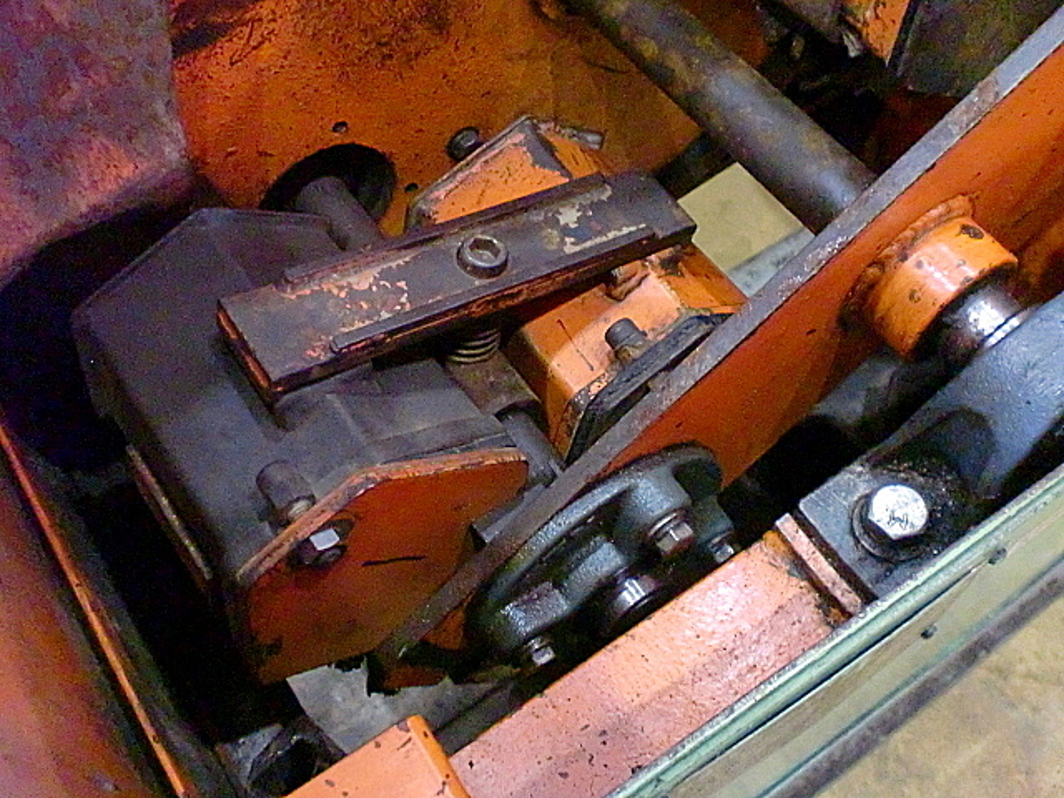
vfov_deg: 40.7
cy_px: 399
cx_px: 532
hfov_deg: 52.6
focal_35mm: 35
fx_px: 1076
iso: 1250
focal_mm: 6.3
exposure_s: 1/60
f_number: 3.1
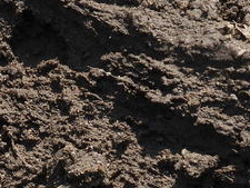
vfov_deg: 1.6
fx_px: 6568
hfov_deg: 2.2
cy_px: -132
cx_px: 96
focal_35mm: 909
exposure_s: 1/320
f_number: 5.6
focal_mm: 42.8
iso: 100
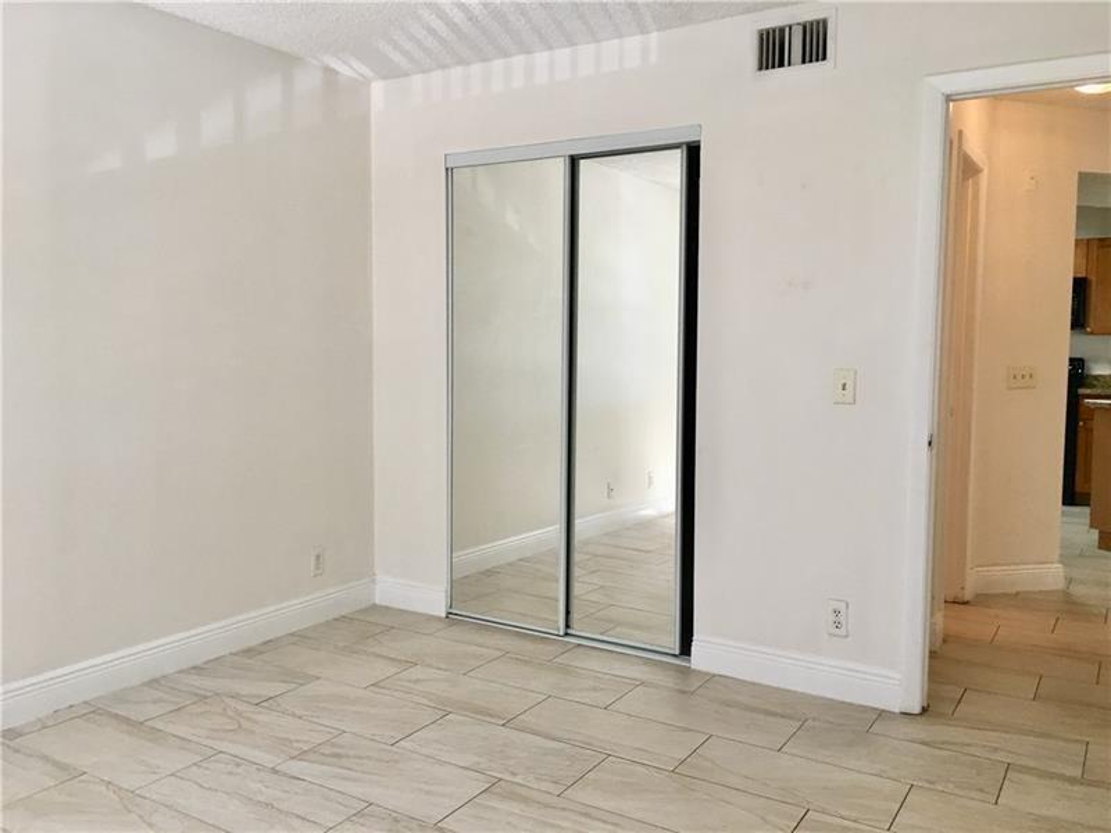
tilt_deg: -4.7
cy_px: 416
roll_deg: -0.6
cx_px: 556
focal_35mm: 29
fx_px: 931
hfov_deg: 61.7
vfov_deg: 48.2
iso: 40
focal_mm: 4.15
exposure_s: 1/30
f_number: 2.2
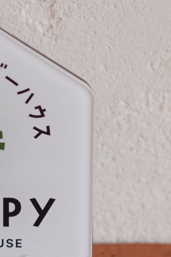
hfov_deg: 5.9
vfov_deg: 8.9
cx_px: -48
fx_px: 1644
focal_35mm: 231
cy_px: 162
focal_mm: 60
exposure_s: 1/90
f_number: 4
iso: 250
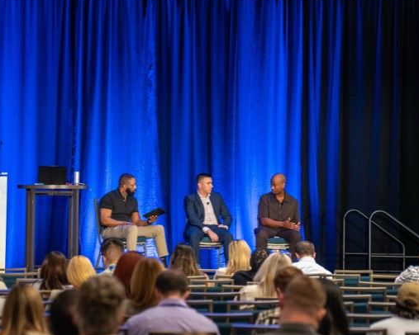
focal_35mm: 150
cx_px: 188
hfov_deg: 12.8
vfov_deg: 10.3
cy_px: 141
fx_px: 1861
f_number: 2.8
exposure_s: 1/125
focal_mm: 90
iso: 3200
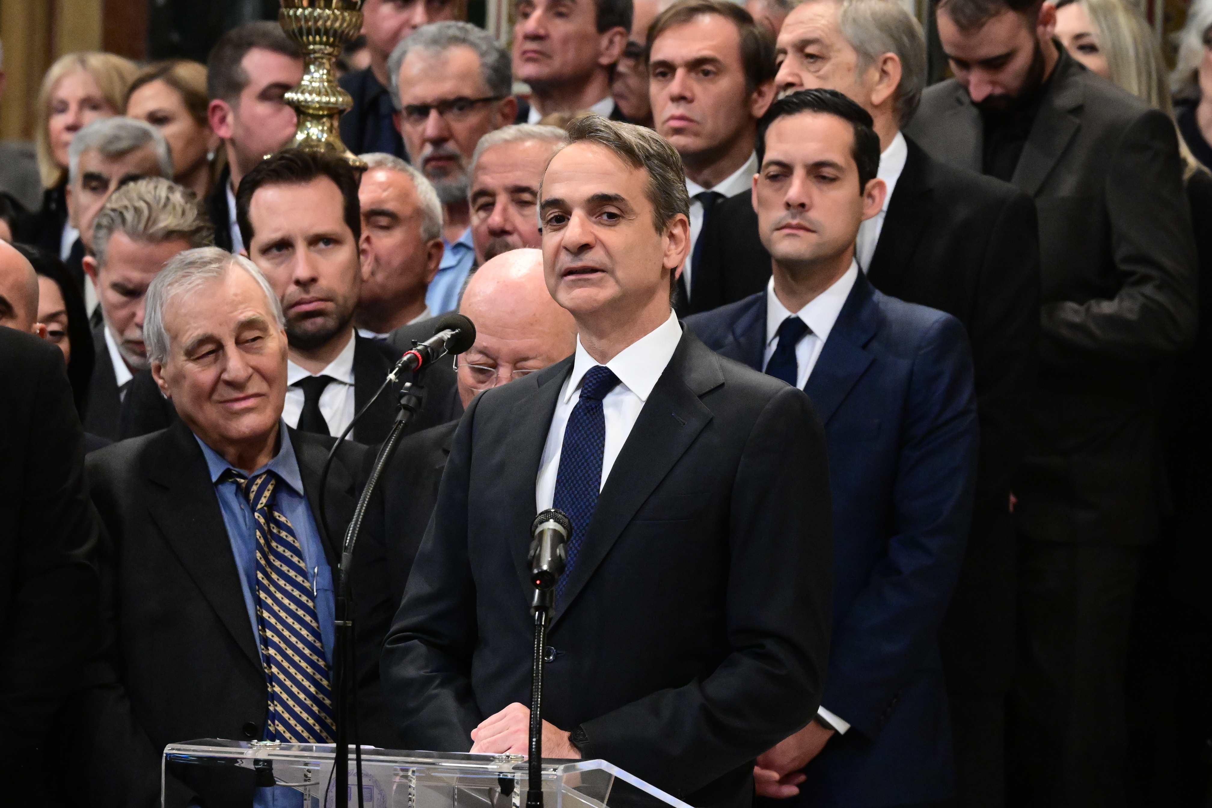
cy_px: 404
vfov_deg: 6.8
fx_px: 6800
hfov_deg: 10.2
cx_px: 606
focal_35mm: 202
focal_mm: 135
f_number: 5.6
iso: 8000
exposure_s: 1/320
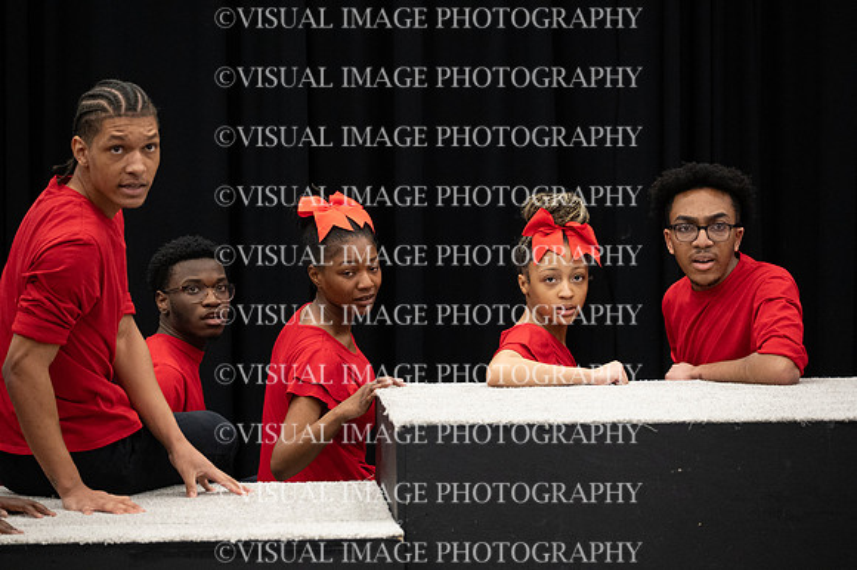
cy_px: 285
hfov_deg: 11.3
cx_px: 428
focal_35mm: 182
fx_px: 4330
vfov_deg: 7.5
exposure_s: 1/125
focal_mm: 182
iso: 8000
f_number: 6.3
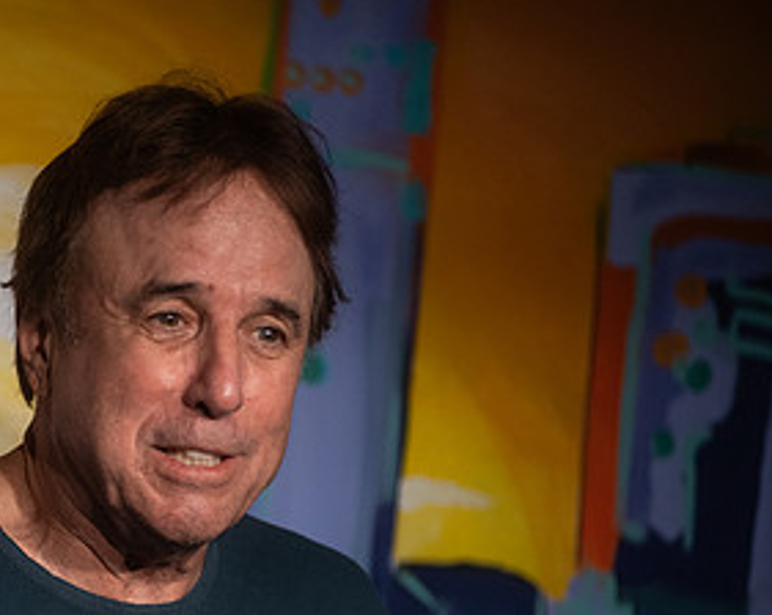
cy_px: 490
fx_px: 8191
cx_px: 58
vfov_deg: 4.3
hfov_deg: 5.4
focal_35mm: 359
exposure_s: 1/320
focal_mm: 185
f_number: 3.5
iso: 2000
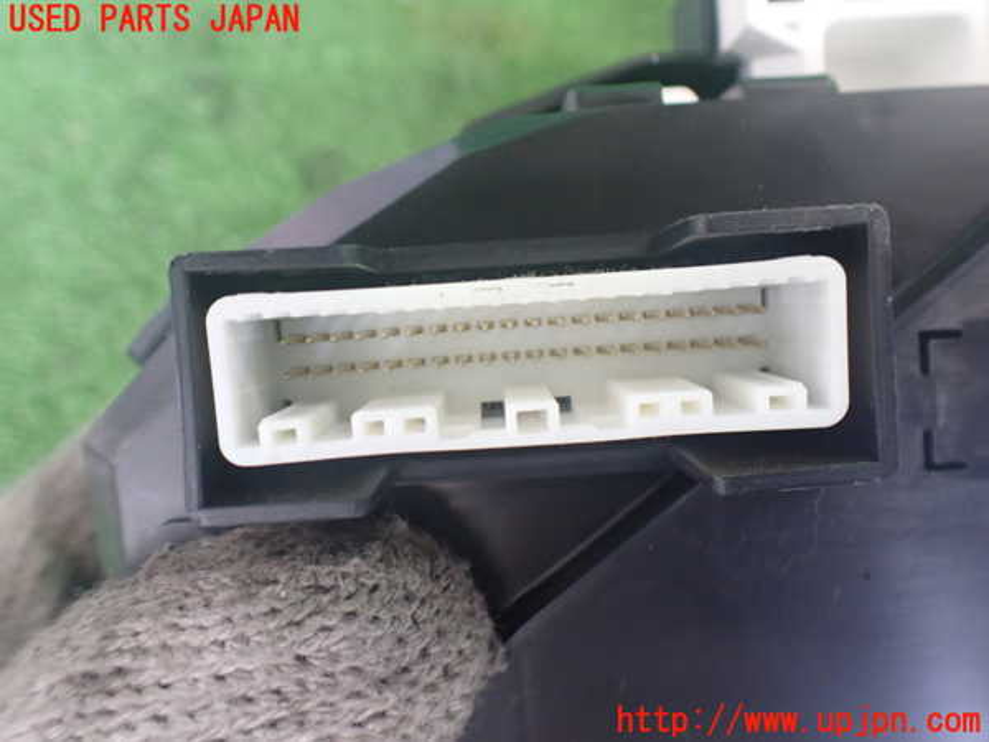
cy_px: 371
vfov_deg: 46.8
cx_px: 494
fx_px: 857
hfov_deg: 60.0
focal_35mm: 30
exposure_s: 1/80
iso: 800
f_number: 2.3
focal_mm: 5.4
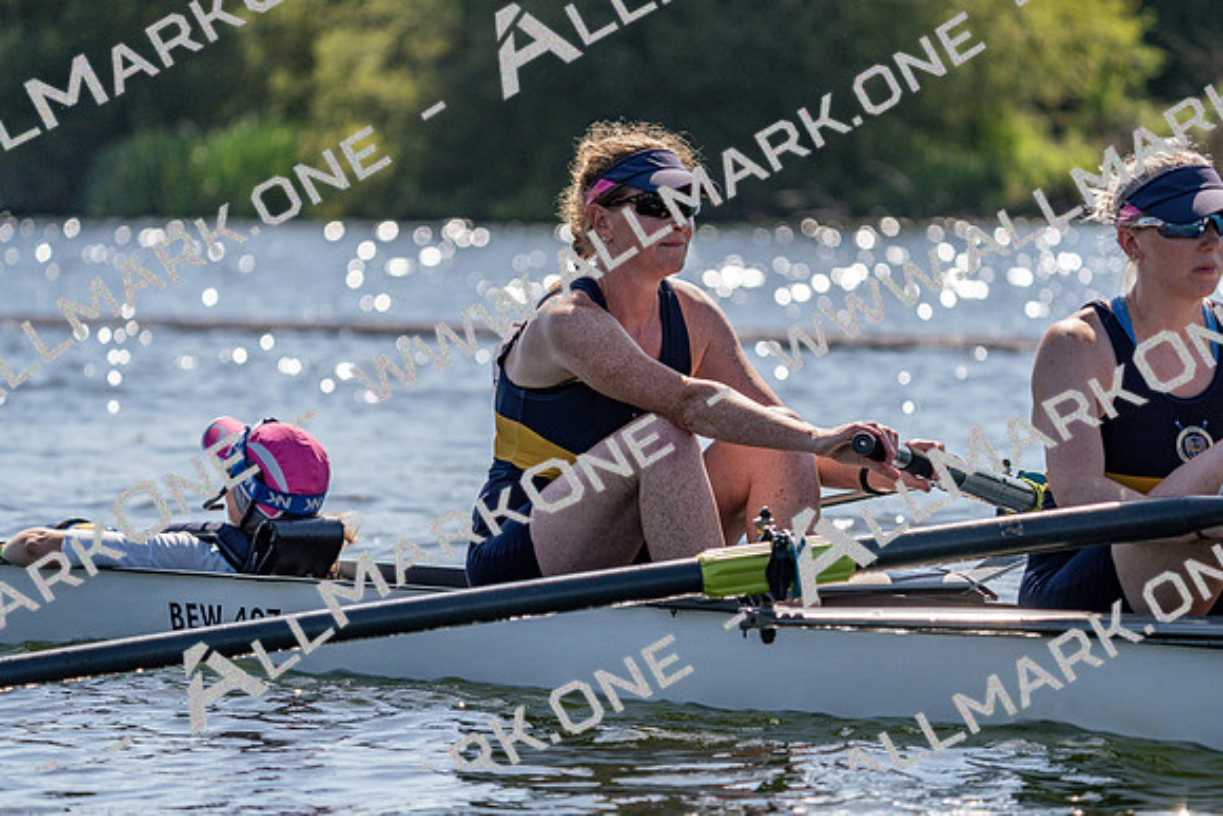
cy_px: 408
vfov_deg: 6.1
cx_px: 612
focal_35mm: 227
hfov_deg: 9.1
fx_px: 7713
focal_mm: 227
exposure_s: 1/2000
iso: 250
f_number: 5.6
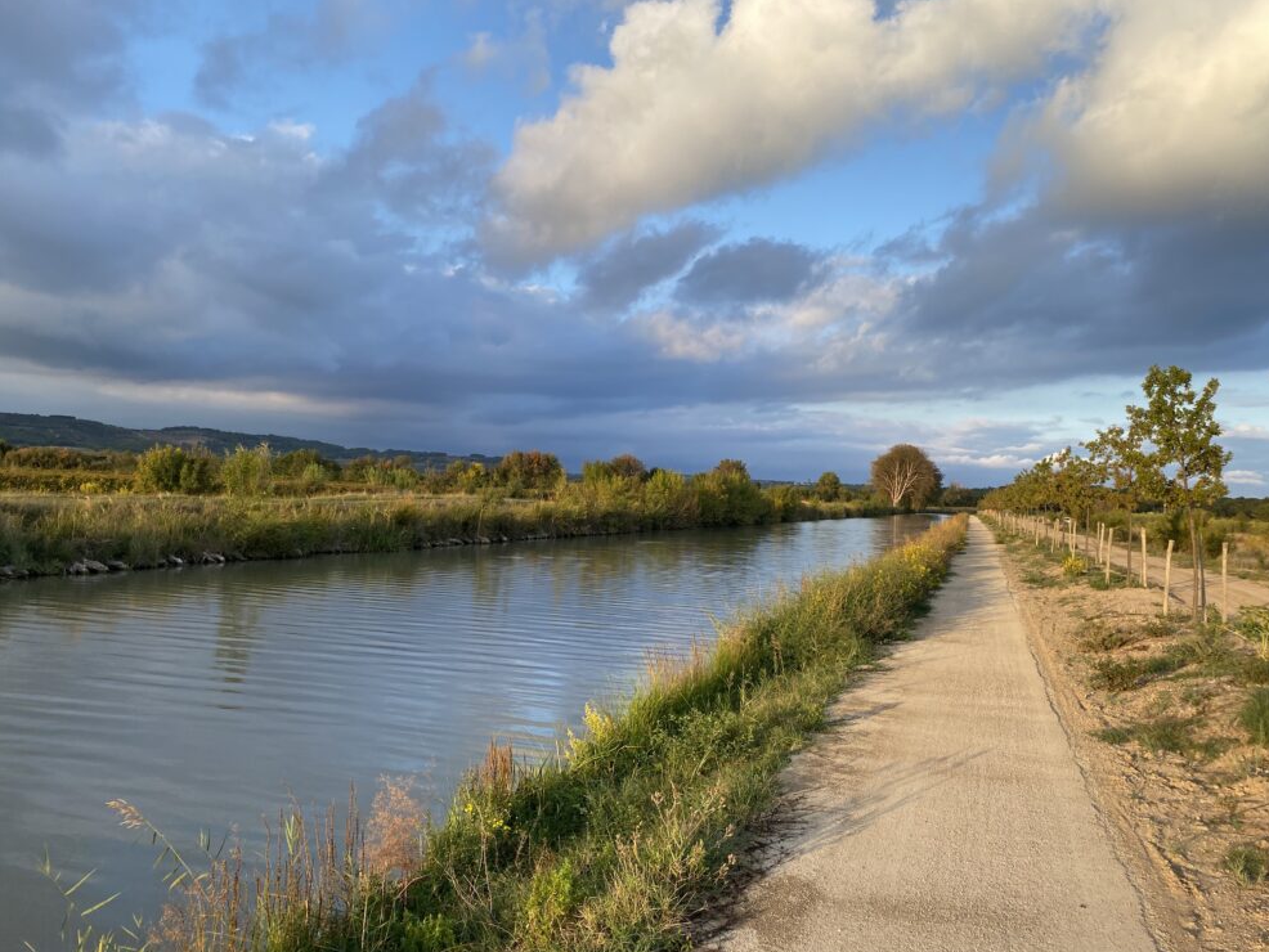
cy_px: 468
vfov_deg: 51.4
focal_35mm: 27
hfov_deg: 65.3
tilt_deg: +1.0
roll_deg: -1.7
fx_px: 990
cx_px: 637
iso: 32
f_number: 1.8
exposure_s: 1/919
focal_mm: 4.25
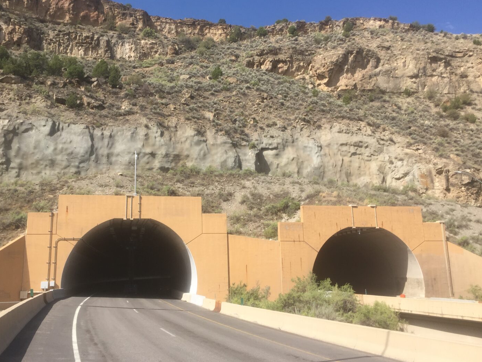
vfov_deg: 44.2
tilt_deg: +9.4
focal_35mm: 32
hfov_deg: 56.7
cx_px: 220
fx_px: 446
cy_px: 180
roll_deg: +0.6
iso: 32
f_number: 2.2
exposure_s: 1/1721
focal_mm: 4.15
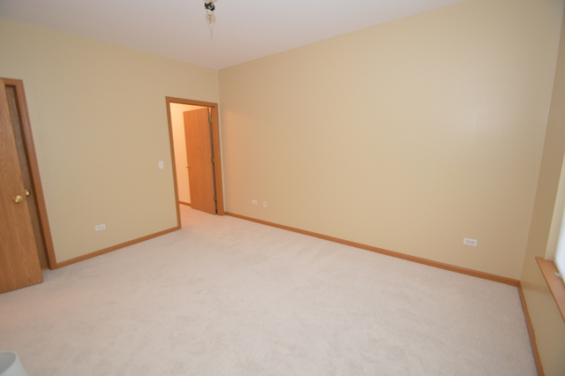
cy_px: 188
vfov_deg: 77.3
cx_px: 282
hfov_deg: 100.4
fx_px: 235
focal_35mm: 15
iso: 1100
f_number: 3.5
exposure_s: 1/60
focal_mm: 10
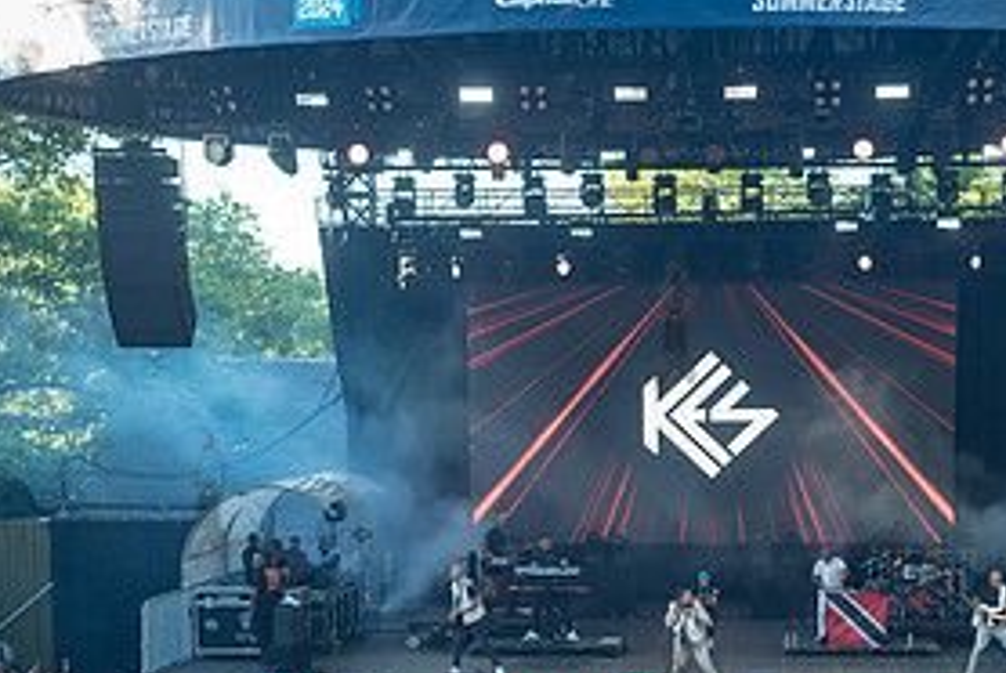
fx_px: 2042
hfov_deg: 27.5
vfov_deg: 18.2
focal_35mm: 73
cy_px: 671
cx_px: 673
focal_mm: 35
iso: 1000
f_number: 4
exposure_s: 1/500
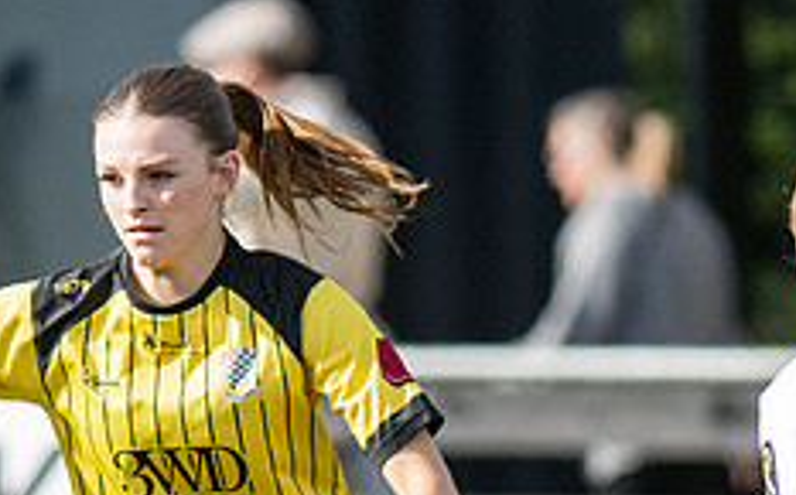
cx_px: 132
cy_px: 872
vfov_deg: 0.7
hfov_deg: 1.1
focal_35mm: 1940
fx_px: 42035
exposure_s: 1/2000
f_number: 4
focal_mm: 300
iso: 200
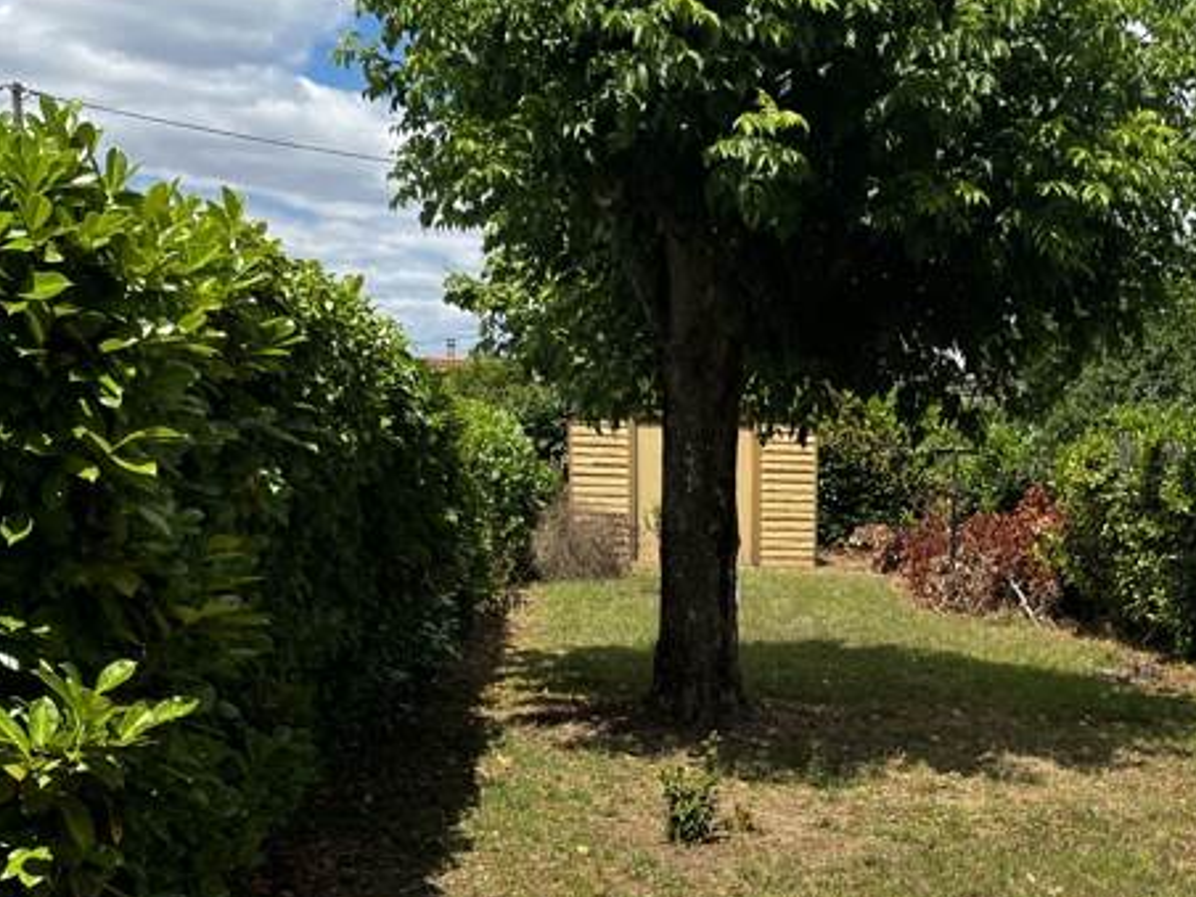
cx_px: 971
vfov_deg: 30.8
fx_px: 1589
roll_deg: -2.6
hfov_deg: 39.5
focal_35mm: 46
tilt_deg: -9.6
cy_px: 714
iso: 50
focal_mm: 5.1
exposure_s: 1/2967
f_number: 1.6
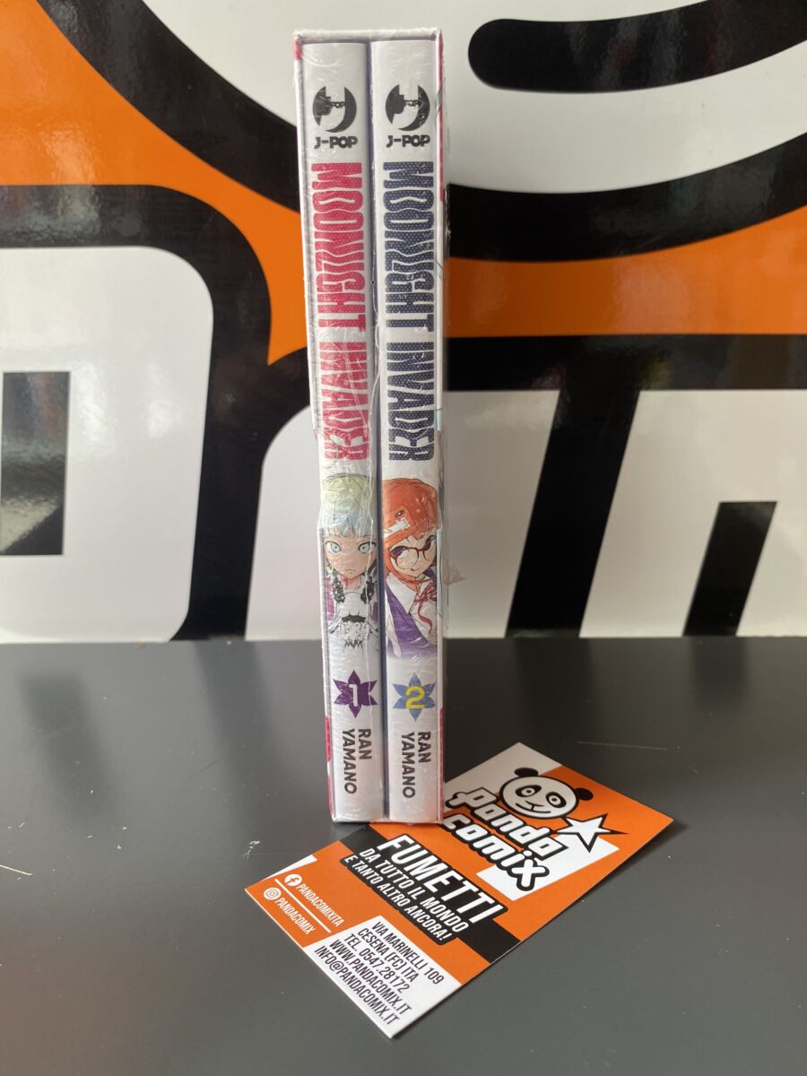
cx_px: 404
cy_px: 538
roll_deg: +0.5
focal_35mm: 26
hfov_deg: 53.1
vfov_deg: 67.3
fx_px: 808
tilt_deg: -17.5
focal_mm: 4.25
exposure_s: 1/122
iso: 100
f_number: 1.8
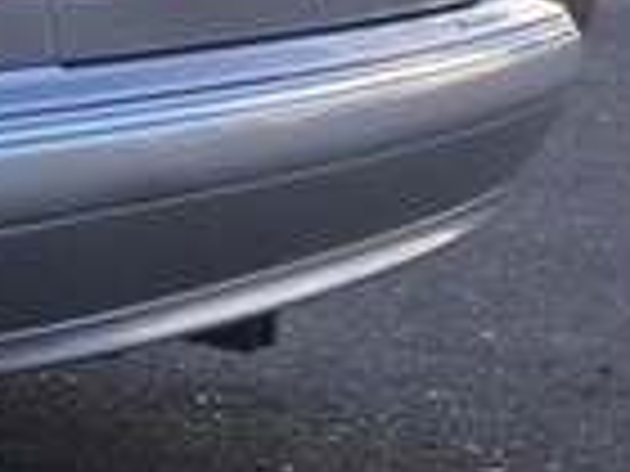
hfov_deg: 12.1
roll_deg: -0.5
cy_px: -25
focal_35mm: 137
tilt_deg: -6.6
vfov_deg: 10.7
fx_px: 2493
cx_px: -778
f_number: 2.2
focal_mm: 4.15
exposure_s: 1/471
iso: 32
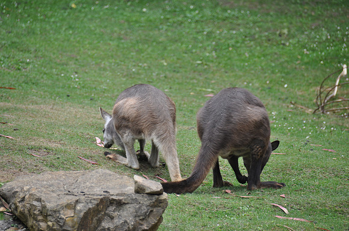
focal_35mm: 405
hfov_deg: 5.1
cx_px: 174
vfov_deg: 3.4
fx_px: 3921
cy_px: 116
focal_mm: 270
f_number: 5.6
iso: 320
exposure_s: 1/200
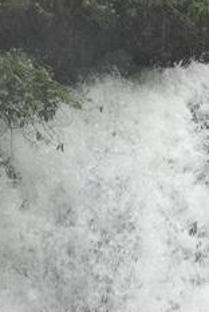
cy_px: 777
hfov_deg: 2.8
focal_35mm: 494
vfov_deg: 4.1
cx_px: 9
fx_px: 4289
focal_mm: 26.42
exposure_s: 1/250
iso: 400
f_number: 4
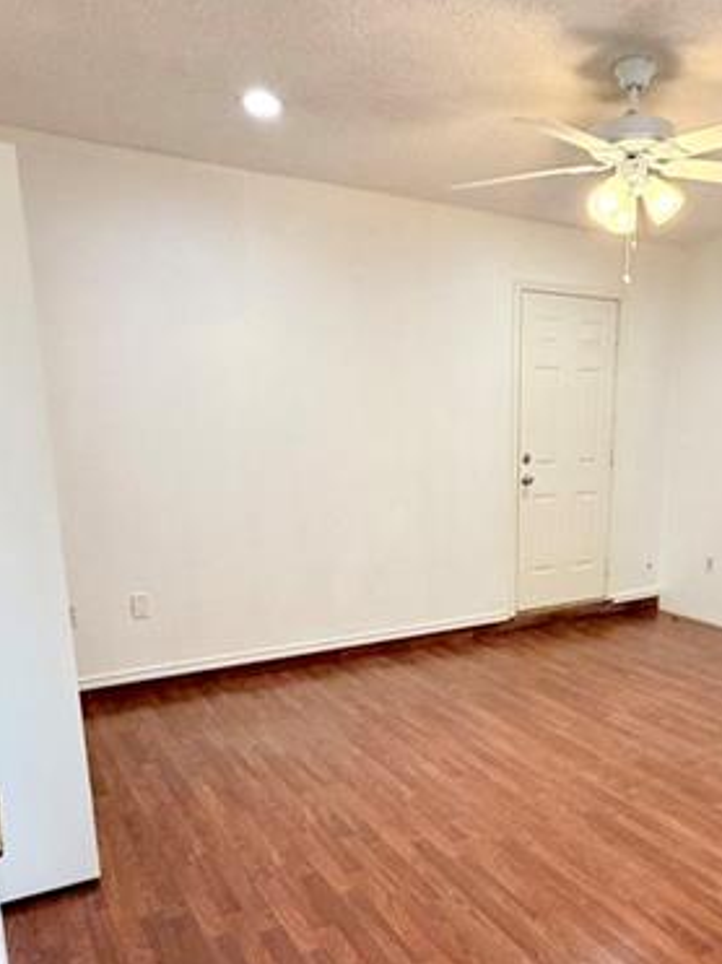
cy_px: 616
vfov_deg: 60.7
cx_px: 493
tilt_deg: -14.4
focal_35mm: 29
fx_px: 807
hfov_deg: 47.3
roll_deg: -1.2
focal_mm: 2.22
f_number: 2.2
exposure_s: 1/120
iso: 320
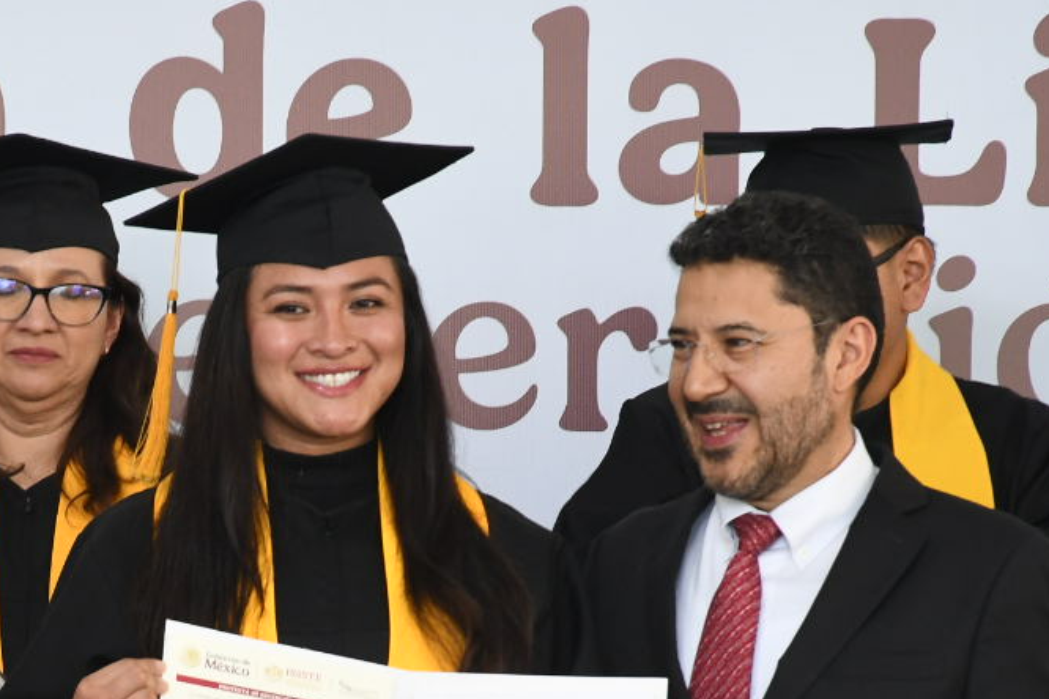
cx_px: 228
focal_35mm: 511
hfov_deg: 4.0
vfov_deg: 2.7
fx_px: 14889
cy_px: 710
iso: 1000
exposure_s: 1/125
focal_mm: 140
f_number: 8
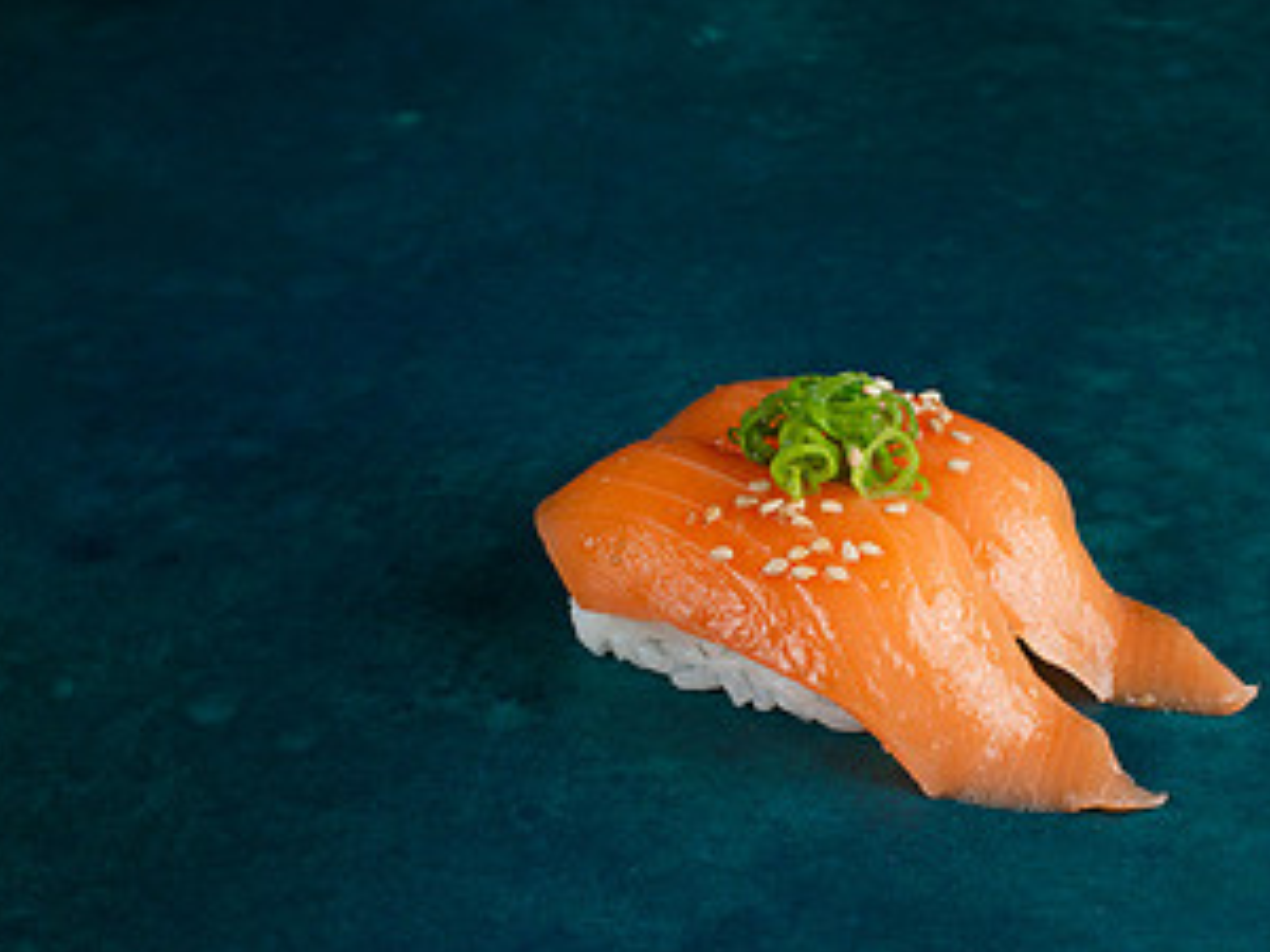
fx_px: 3412
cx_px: 826
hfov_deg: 21.0
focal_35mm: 93
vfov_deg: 15.9
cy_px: 569
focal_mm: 50
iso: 250
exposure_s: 1/250
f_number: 10
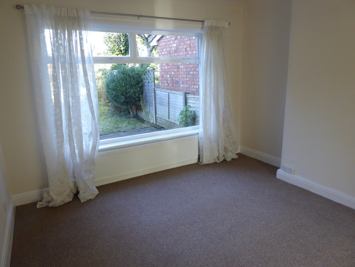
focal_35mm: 24
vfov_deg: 56.8
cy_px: 134
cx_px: 178
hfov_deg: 71.6
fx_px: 246
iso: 250
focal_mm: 4.3
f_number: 3.3
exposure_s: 1/60
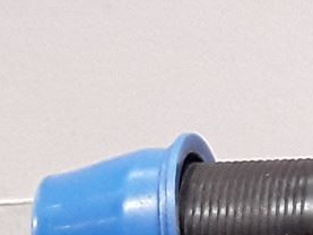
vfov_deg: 7.2
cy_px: 198
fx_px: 1873
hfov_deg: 8.5
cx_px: 833
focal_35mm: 207
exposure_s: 1/100
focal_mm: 2.91
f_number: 1.9
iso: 100
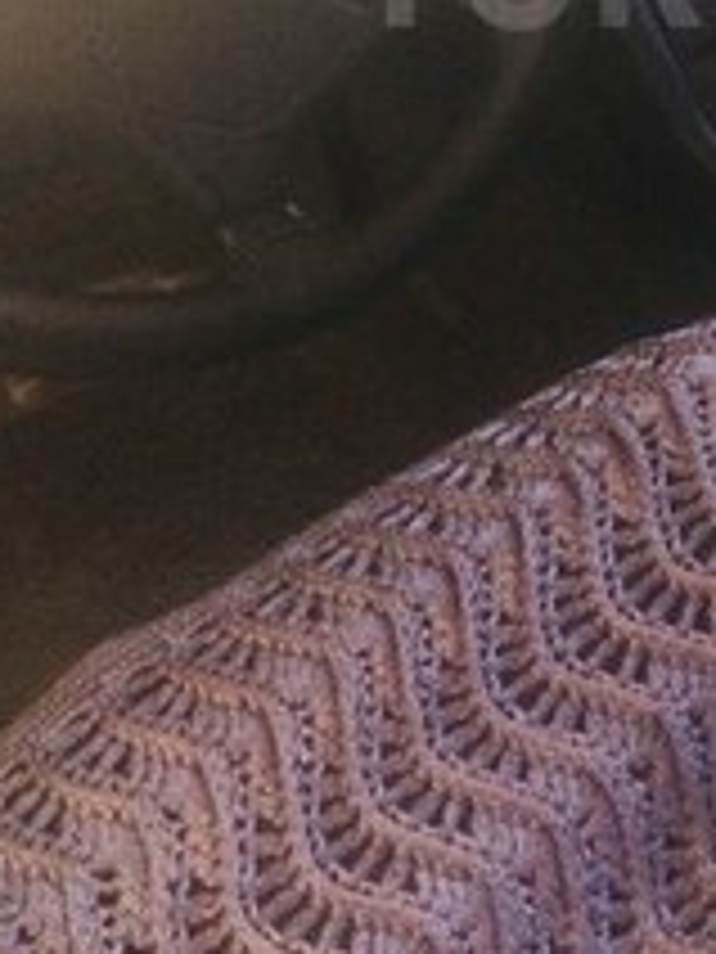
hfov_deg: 20.5
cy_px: -40
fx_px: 1875
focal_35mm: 68
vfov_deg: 26.7
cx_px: 811
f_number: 2.2
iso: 64
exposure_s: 1/33
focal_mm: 4.15
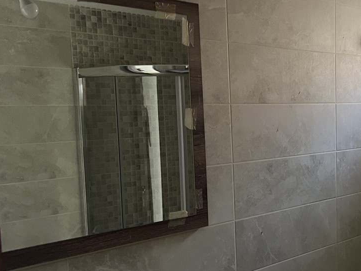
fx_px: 563
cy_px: 182
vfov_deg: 26.9
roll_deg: +0.9
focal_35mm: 54
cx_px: 302
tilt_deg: -7.9
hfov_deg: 34.2
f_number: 1.5
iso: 640
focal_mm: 5.7
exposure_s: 1/30
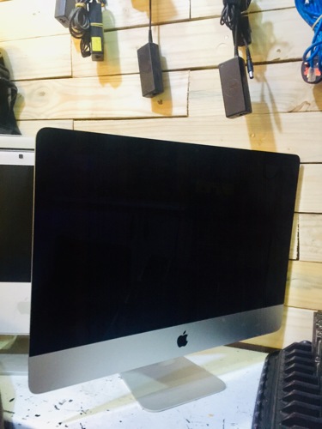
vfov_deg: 61.7
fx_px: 360
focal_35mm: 29
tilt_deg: -5.9
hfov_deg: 48.2
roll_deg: -0.9
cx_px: 161
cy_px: 214
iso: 160
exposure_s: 1/8
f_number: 2.2
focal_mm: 4.15
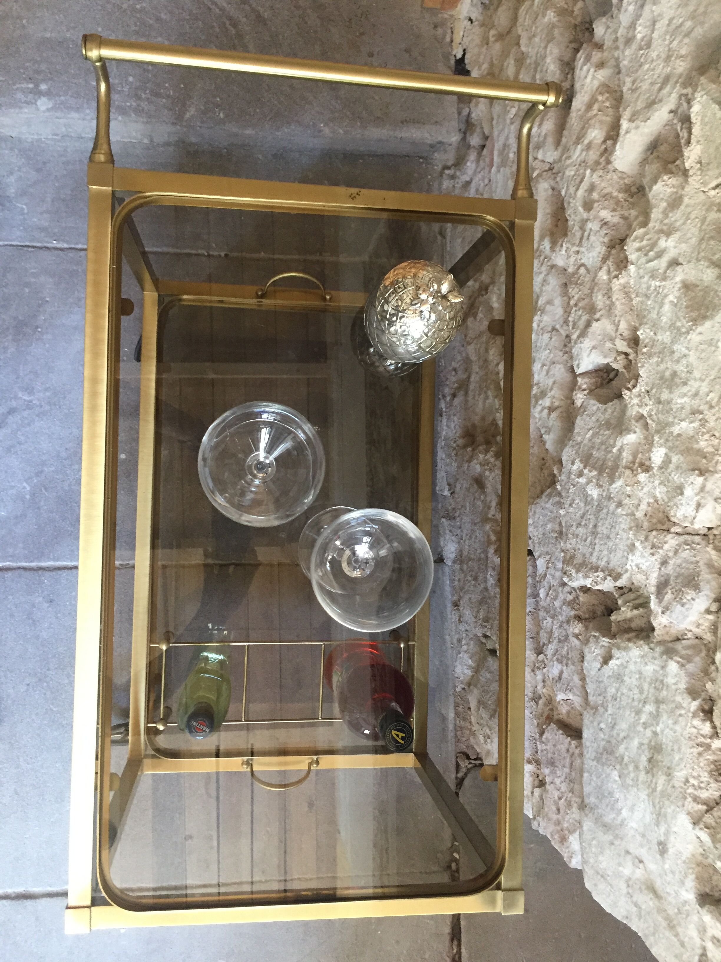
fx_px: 805
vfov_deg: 61.7
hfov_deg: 48.2
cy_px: 481
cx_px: 360
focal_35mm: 29
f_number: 2.2
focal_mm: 4.15
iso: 250
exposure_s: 1/33
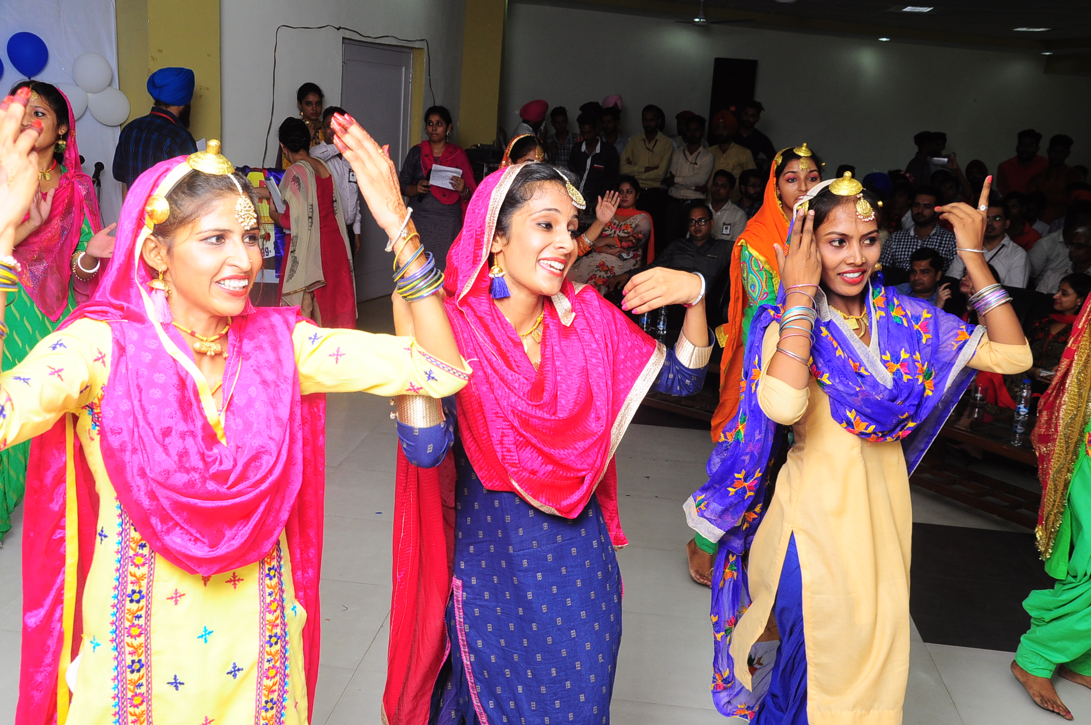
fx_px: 1090
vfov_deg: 36.8
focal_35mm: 36
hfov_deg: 53.2
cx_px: 546
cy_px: 362
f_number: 8
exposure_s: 1/125
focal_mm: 24
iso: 320
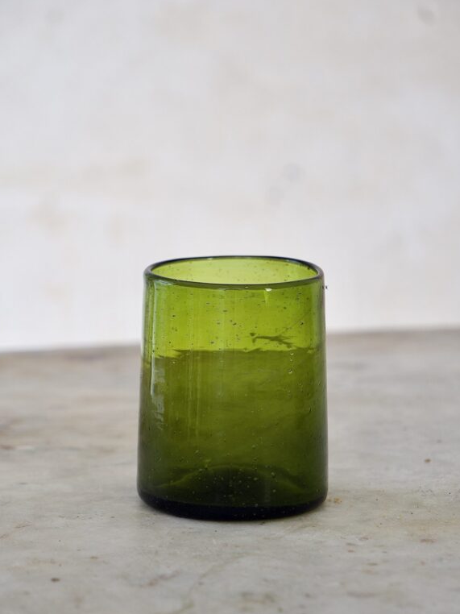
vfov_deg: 15.6
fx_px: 2234
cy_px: 321
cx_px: 229
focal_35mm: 126
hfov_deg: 11.8
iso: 320
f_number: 4
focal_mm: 60
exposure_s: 1/125
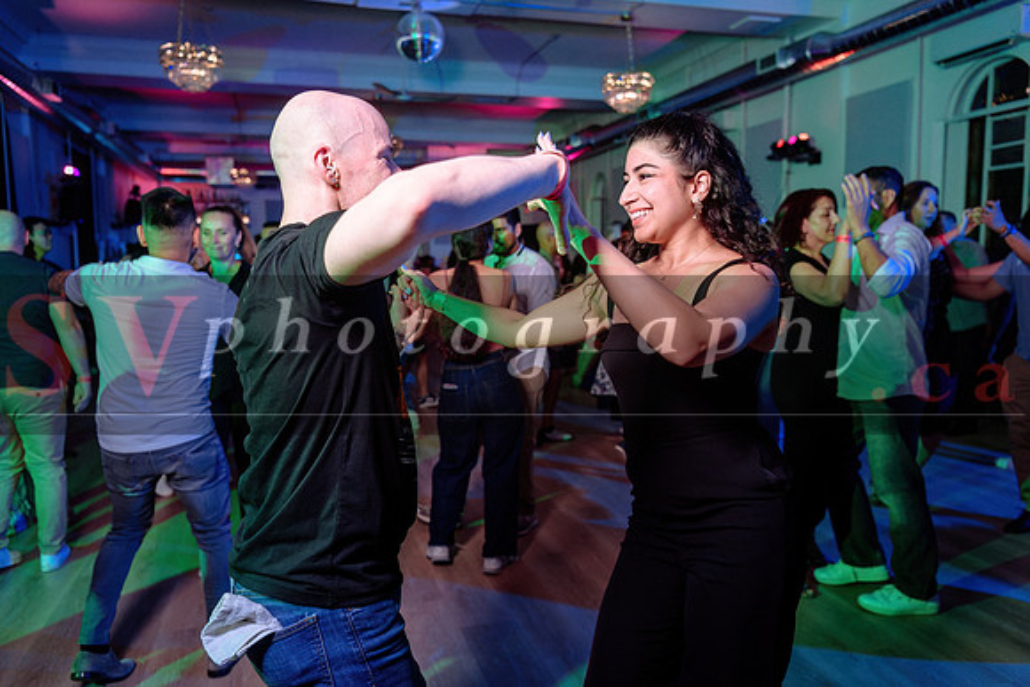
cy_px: 344
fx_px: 801
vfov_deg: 46.4
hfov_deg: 65.5
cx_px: 515
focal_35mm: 28
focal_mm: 28
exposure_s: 1/50
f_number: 3.2
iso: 800
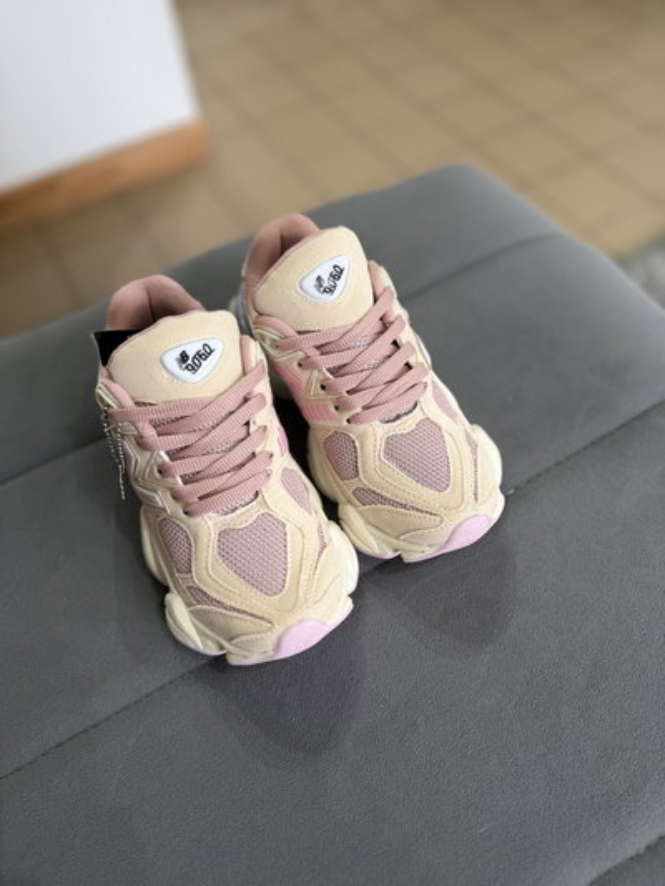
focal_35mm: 24
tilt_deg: -56.2
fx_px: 614
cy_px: 443
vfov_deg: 71.6
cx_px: 332
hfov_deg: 56.8
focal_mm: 6.76
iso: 250
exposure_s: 1/60
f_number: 1.78
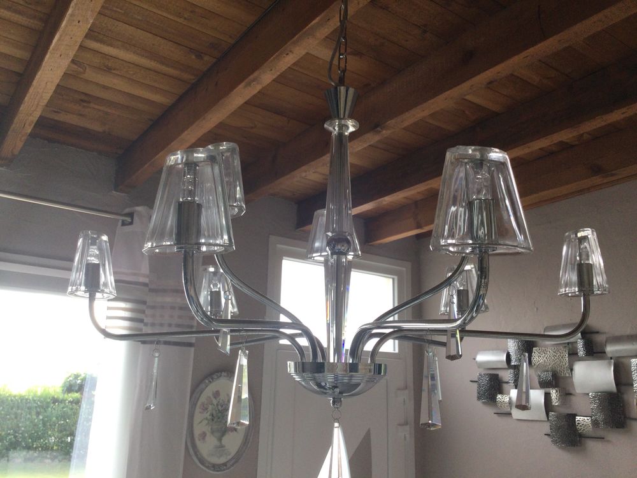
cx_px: 318
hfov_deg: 58.4
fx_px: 570
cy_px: 239
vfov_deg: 45.4
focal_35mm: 31
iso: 40
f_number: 2.4
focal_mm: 3.3
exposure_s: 1/100
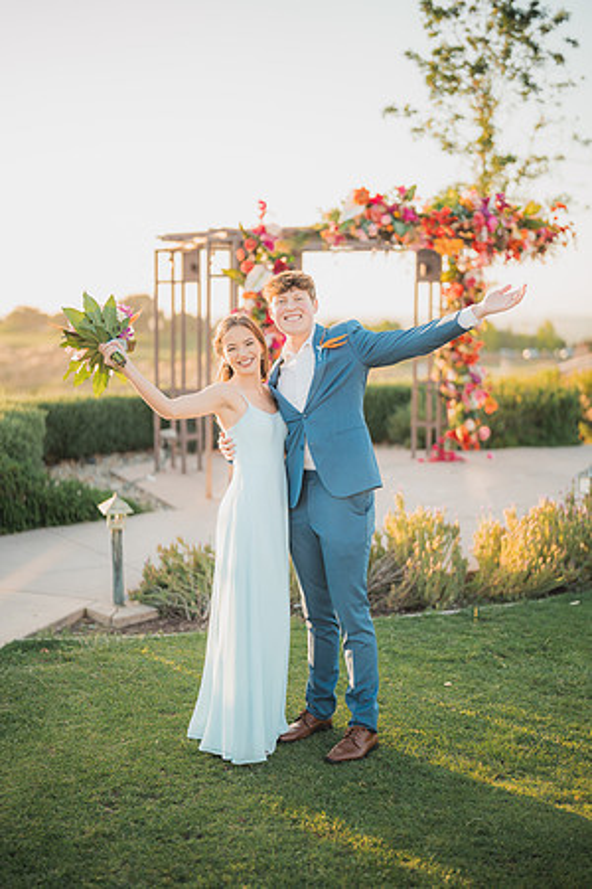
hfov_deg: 27.0
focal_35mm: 50
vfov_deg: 39.6
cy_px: 444
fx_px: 1233
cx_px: 296
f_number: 1.2
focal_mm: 50
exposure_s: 1/2000
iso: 200
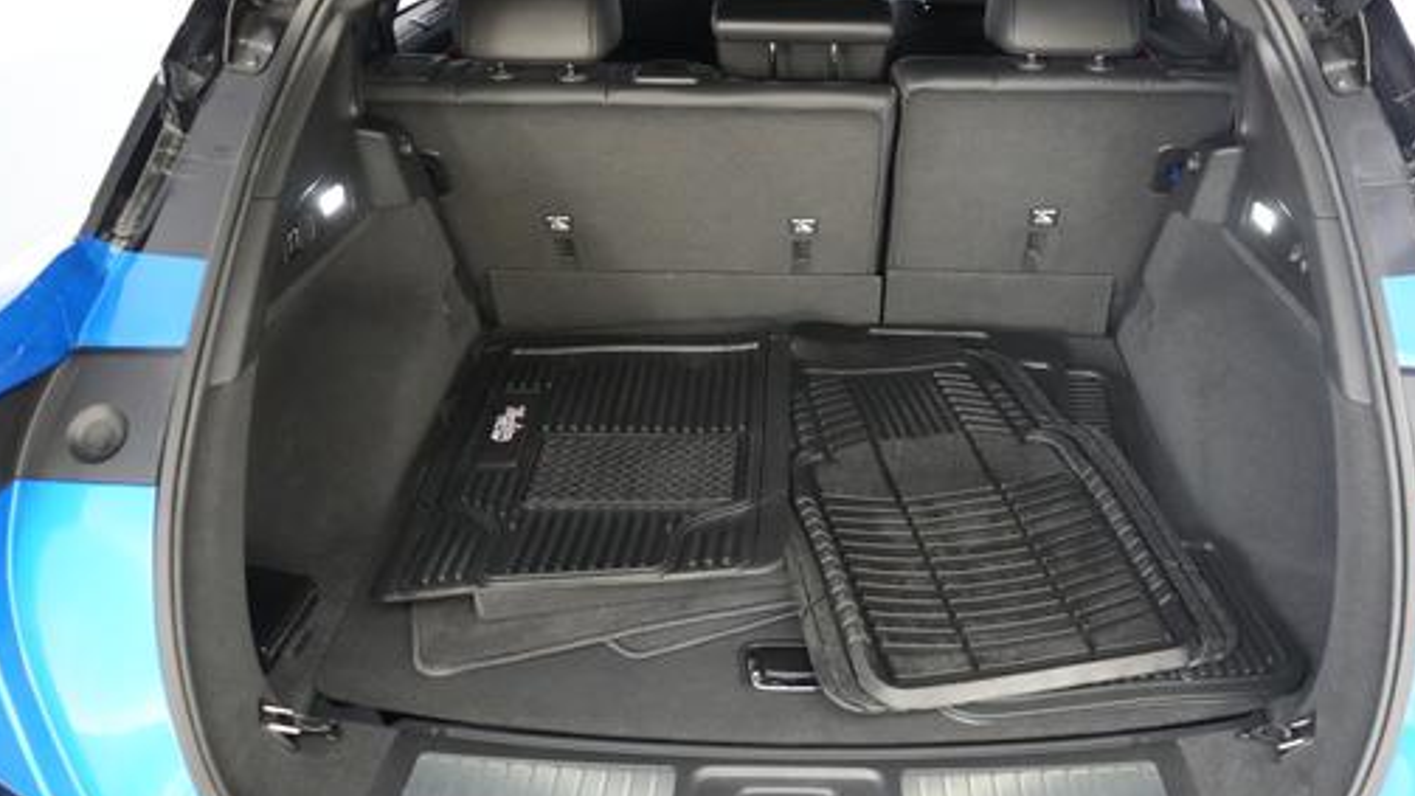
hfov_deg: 60.7
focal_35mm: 32
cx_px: 821
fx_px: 1201
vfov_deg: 36.6
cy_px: 346
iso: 10000
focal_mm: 24
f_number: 2.8
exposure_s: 1/160
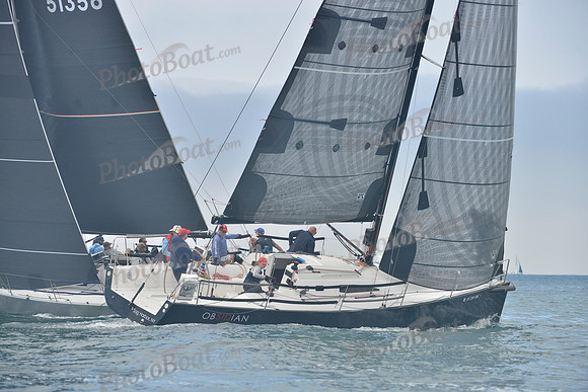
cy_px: 196
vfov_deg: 6.9
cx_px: 294
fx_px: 3267
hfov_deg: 10.3
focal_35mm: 200
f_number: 6.3
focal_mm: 200
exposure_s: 1/1000
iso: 280
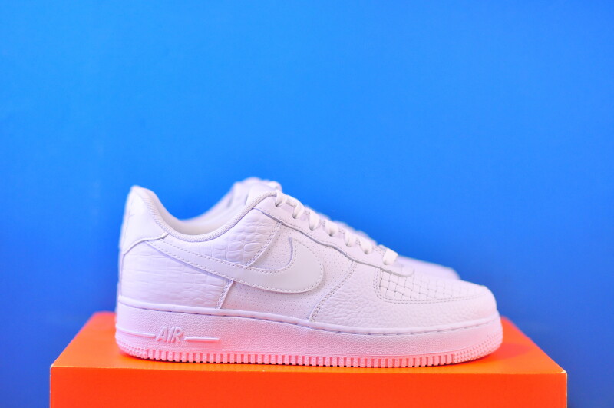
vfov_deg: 18.1
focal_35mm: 75
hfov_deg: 27.0
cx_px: 307
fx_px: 1277
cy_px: 204
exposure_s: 1/320
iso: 250
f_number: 2
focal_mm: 50
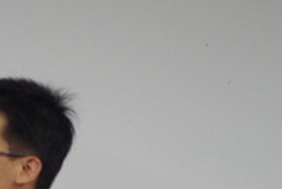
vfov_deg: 6.2
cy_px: 279
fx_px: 1734
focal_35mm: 221
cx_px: -182
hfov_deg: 9.0
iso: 800
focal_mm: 35
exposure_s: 1/60
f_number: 2.4
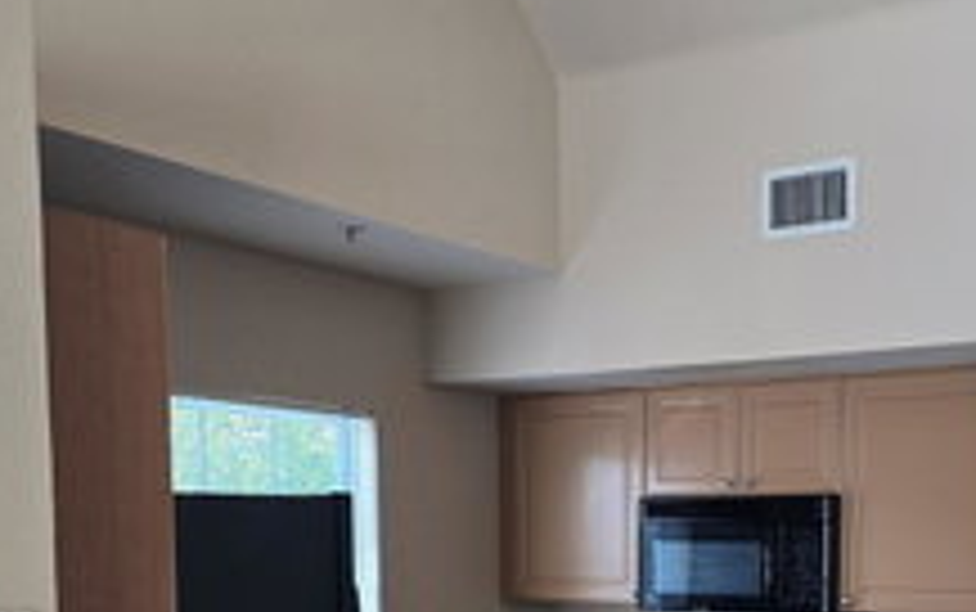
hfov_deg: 41.0
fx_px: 1278
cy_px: 648
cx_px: 686
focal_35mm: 48
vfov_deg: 25.3
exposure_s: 1/180
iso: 160
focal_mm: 6.3
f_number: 1.7
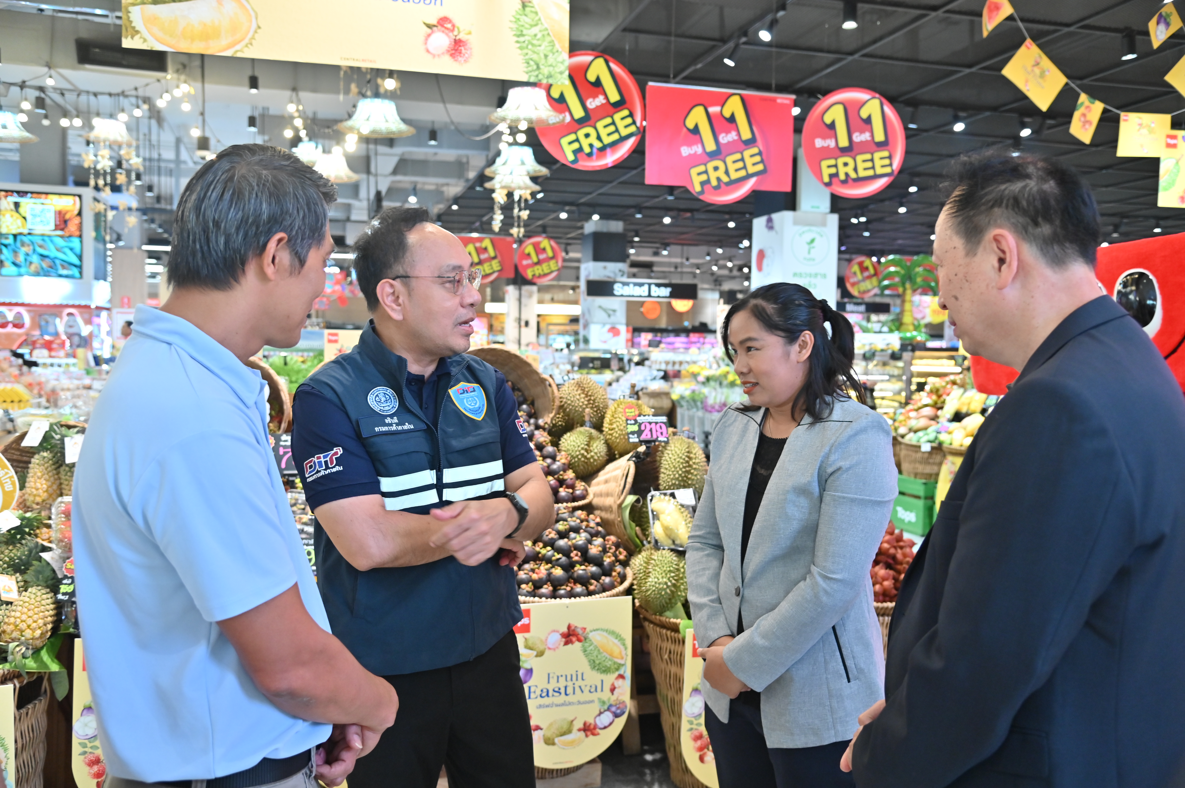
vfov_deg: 43.6
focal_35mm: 30
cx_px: 592
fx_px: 987
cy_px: 394
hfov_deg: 62.0
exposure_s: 1/100
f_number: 4.5
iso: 1800
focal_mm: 30
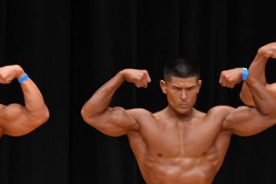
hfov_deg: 3.2
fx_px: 4945
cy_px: 214
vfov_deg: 2.1
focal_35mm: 645
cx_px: 48
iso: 3200
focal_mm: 180
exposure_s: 1/400
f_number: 5.6
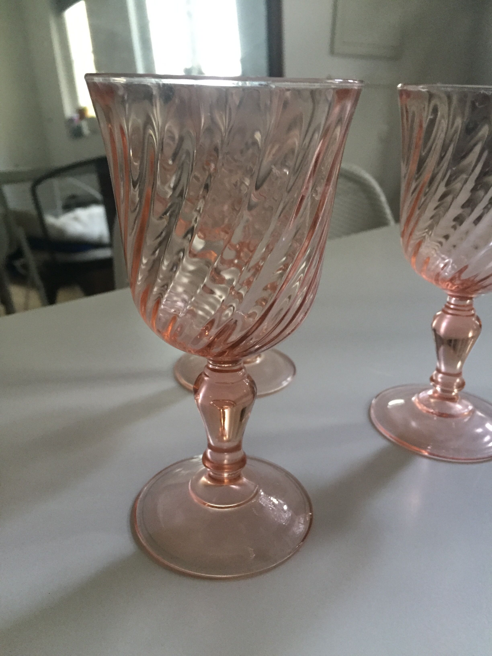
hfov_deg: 48.2
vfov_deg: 61.7
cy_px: 328
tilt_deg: -24.3
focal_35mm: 29
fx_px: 550
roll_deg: -2.0
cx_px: 246
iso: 320
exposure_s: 1/33
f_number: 2.2
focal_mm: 4.15
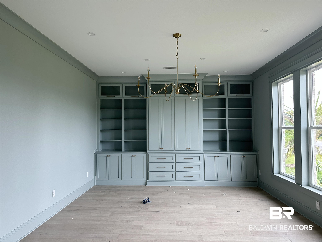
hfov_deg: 71.6
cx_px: 161
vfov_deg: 56.8
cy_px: 121
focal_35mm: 24
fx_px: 223
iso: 64
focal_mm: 6.86
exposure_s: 1/120
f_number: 1.78
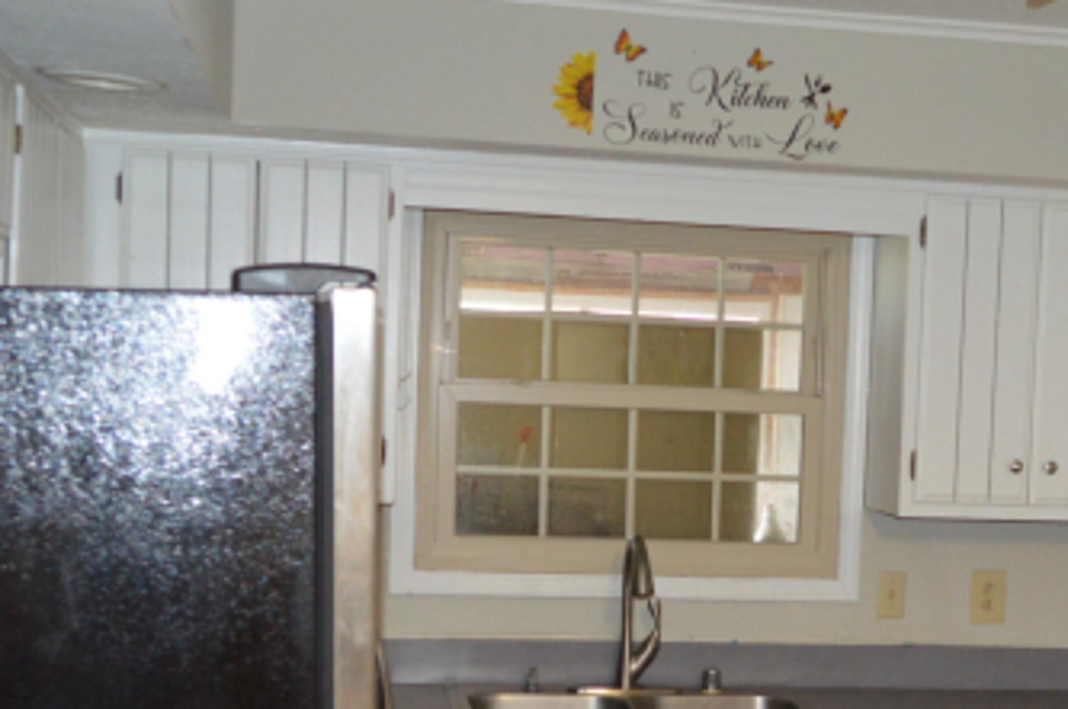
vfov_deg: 22.0
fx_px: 1807
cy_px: 507
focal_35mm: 61
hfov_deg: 32.6
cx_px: 722
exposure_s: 1/60
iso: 1250
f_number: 3.5
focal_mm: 18
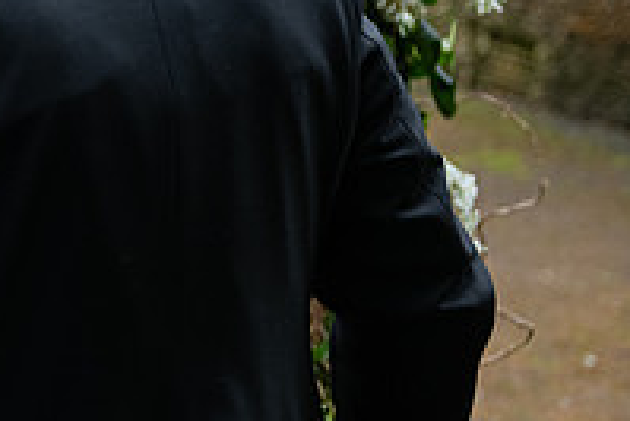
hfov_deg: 11.7
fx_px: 2960
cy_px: -128
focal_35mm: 169
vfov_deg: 8.0
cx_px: -241
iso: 400
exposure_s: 1/160
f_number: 3.5
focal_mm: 58
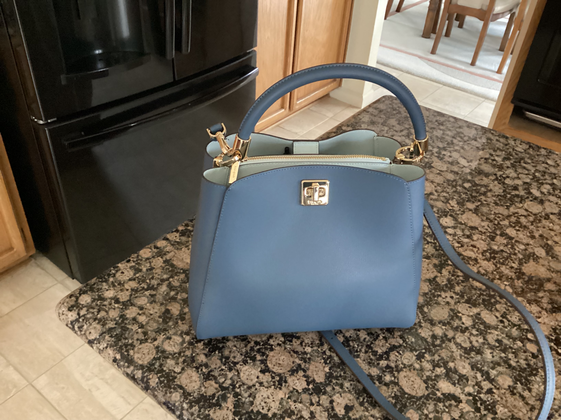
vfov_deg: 45.4
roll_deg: -3.8
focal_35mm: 31
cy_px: 210
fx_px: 502
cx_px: 280
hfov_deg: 58.4
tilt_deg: -37.5
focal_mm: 3.3
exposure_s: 1/24
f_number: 2.4
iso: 640
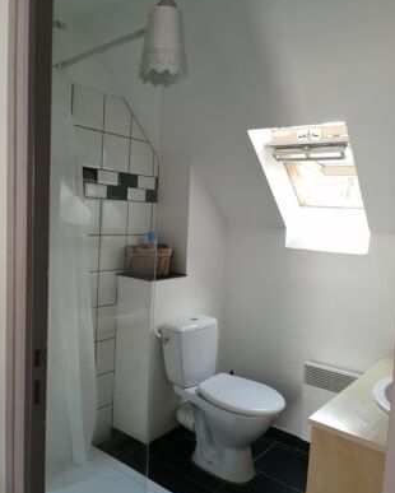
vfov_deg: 62.2
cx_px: 195
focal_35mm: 28
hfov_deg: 51.6
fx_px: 409
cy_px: 254
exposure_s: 1/50
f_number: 1.8
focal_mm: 3.62
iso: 160
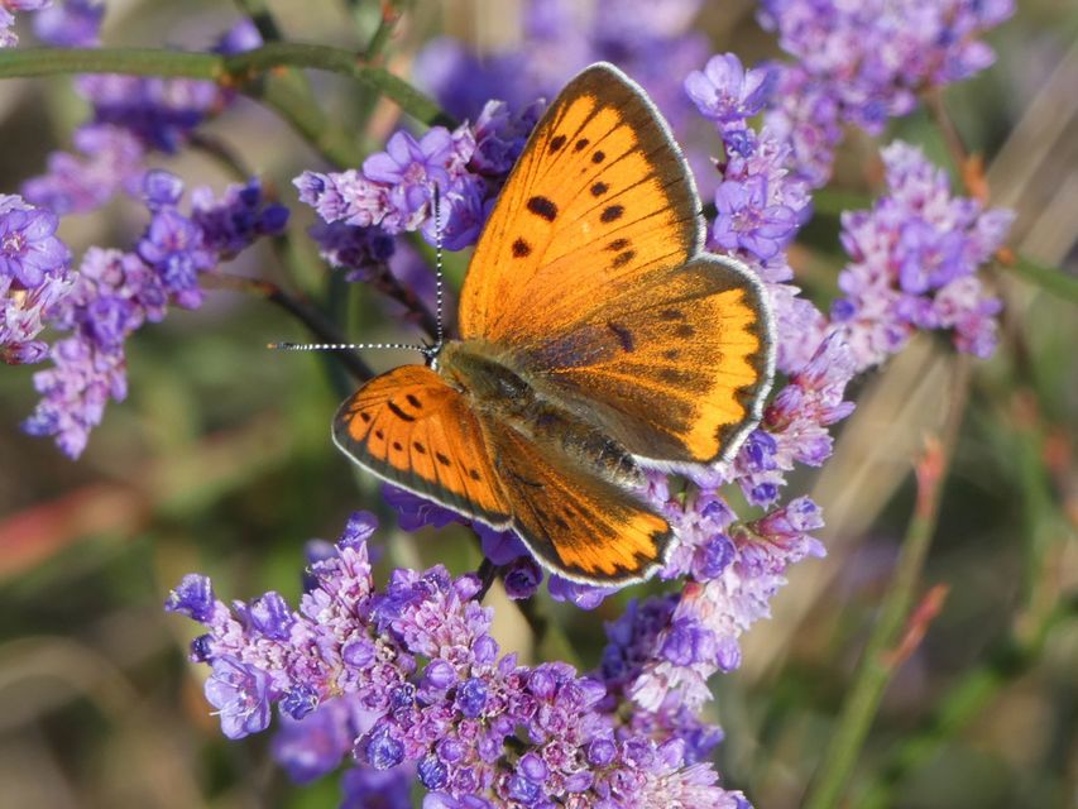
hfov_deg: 5.3
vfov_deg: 4.0
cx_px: 539
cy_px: 404
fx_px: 11586
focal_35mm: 372
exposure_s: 1/125
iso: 80
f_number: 5.6
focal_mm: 66.7
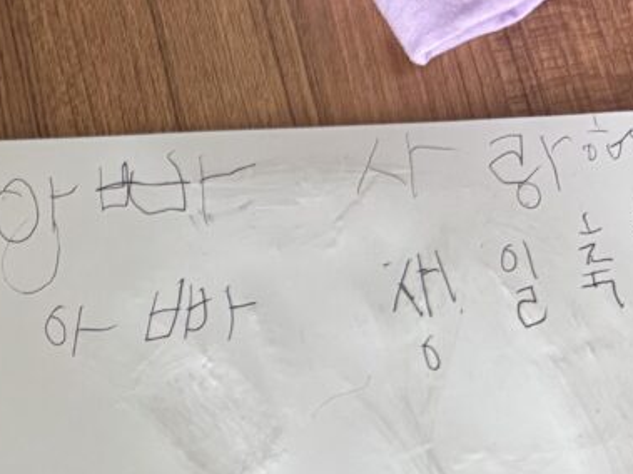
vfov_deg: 18.6
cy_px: 534
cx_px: -199
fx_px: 1389
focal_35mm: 76
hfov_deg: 22.8
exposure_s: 1/60
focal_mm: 6.76
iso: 400
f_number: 1.78
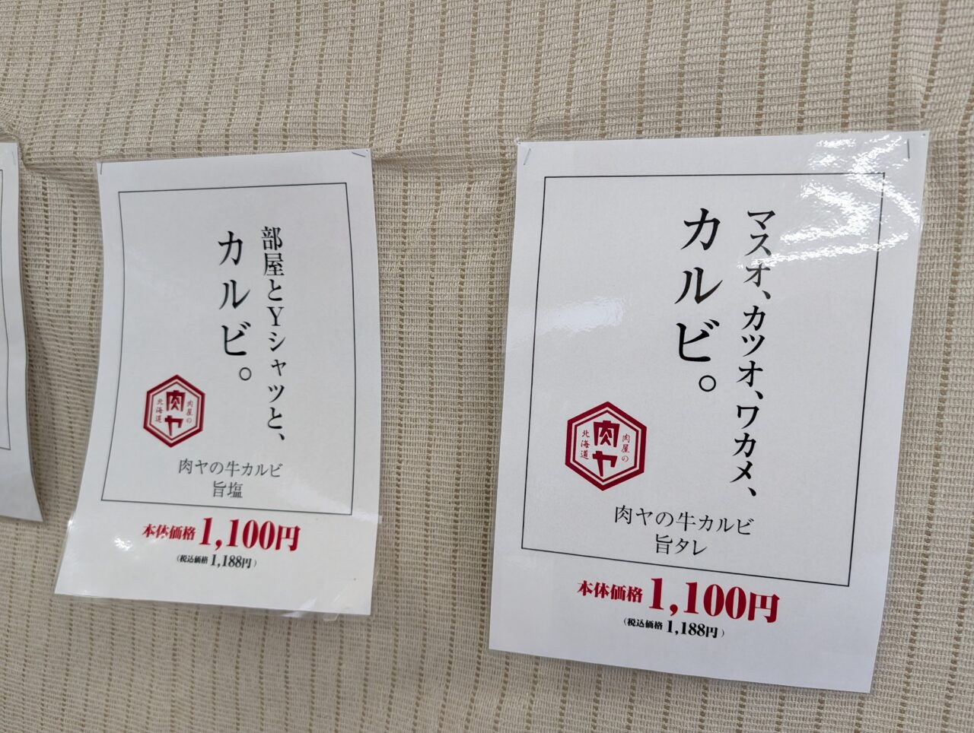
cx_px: 487
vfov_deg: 56.9
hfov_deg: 71.5
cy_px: 366
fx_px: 676
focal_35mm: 24
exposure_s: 1/470
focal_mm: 6.9
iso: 204
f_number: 1.68
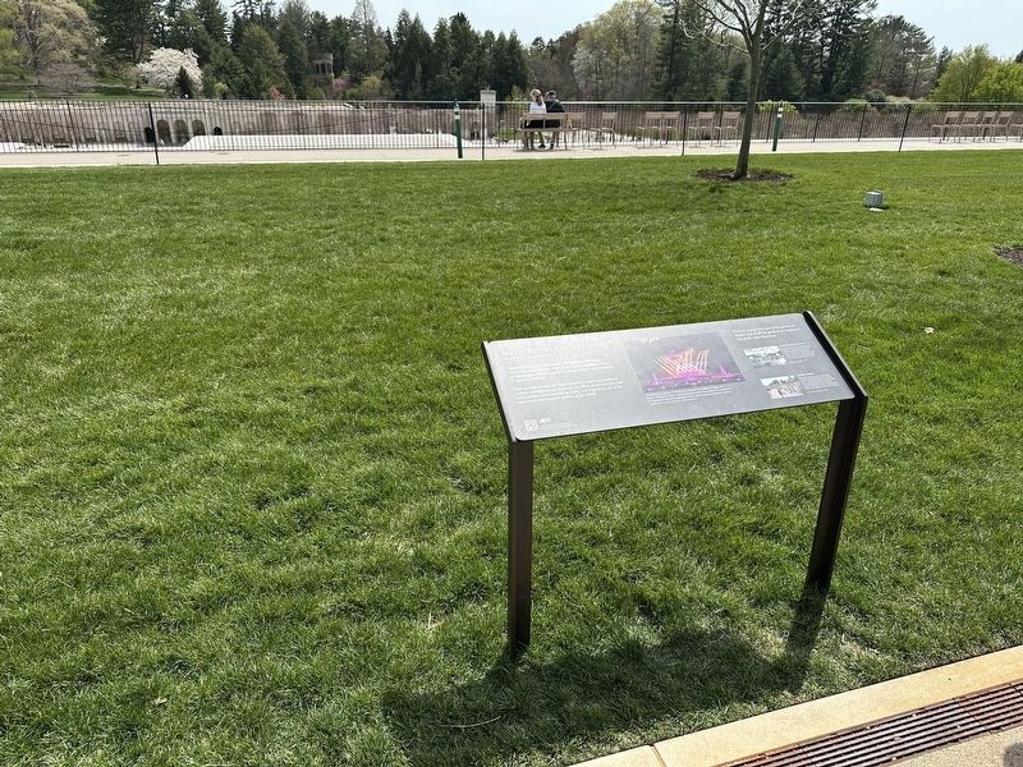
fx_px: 709
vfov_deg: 56.8
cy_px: 384
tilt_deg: -22.8
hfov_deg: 71.6
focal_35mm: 24
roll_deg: -2.9
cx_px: 512
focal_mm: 6.86
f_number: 1.78
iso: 80
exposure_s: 1/2809
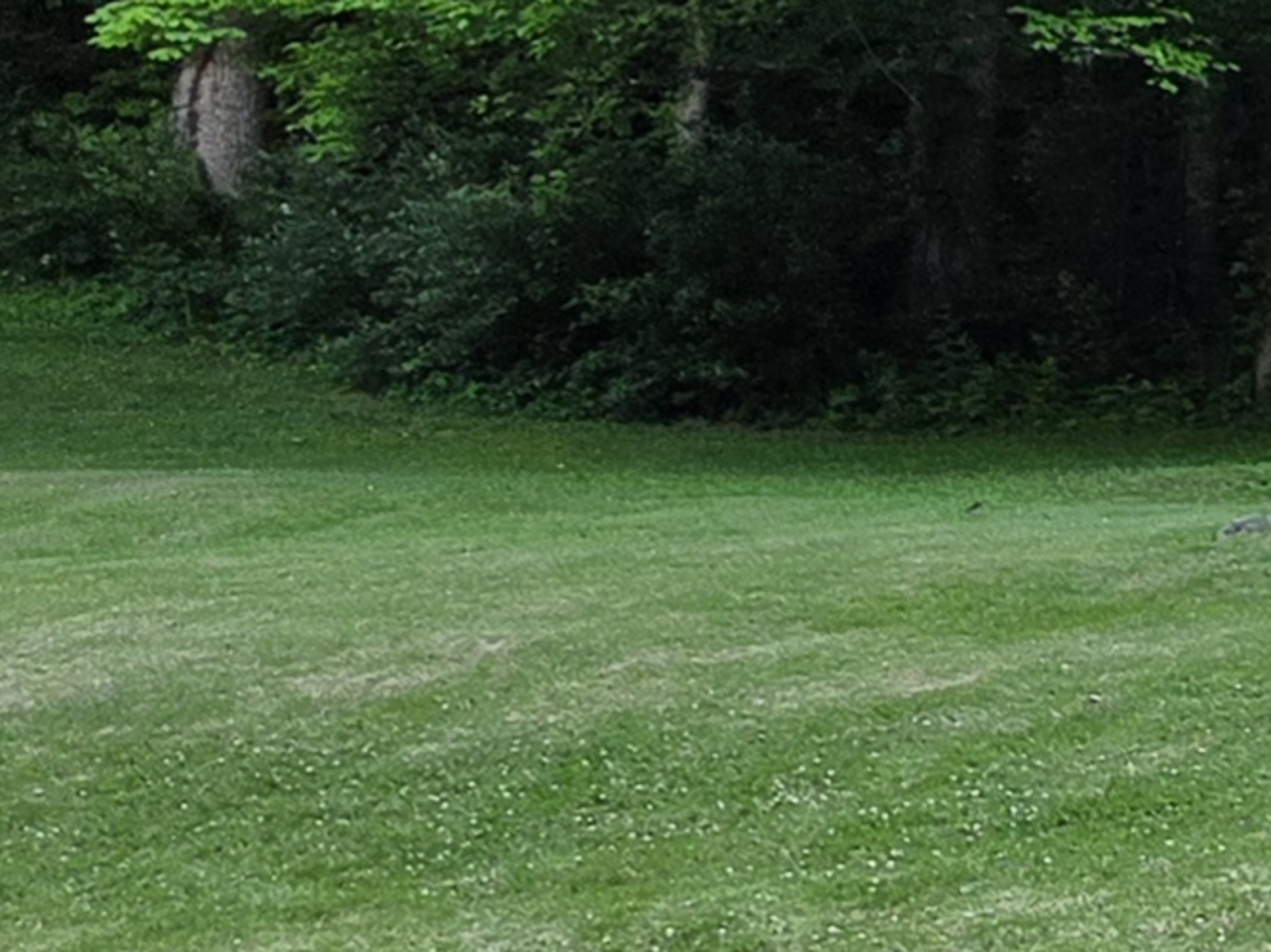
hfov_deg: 15.9
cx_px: 2860
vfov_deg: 18.9
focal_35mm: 78
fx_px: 2863
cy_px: 463
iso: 32
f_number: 1.9
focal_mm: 2.2
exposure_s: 1/327
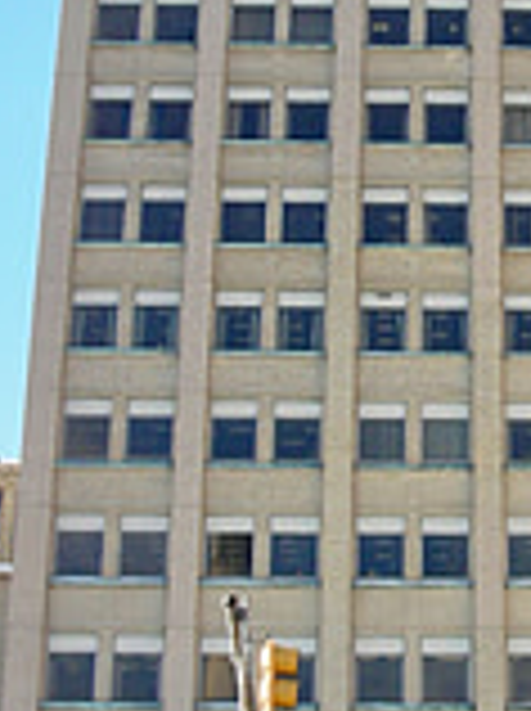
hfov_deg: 14.3
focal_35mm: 100
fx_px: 2051
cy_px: 198
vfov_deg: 19.6
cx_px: 630
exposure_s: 1/341
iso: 50
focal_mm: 5.8
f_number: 3
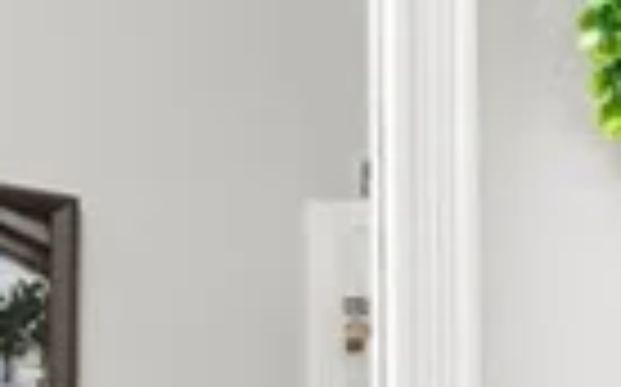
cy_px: 709
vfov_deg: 9.2
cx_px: 1521
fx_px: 2300
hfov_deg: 12.1
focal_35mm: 136
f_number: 8
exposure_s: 1/3
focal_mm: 18
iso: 400
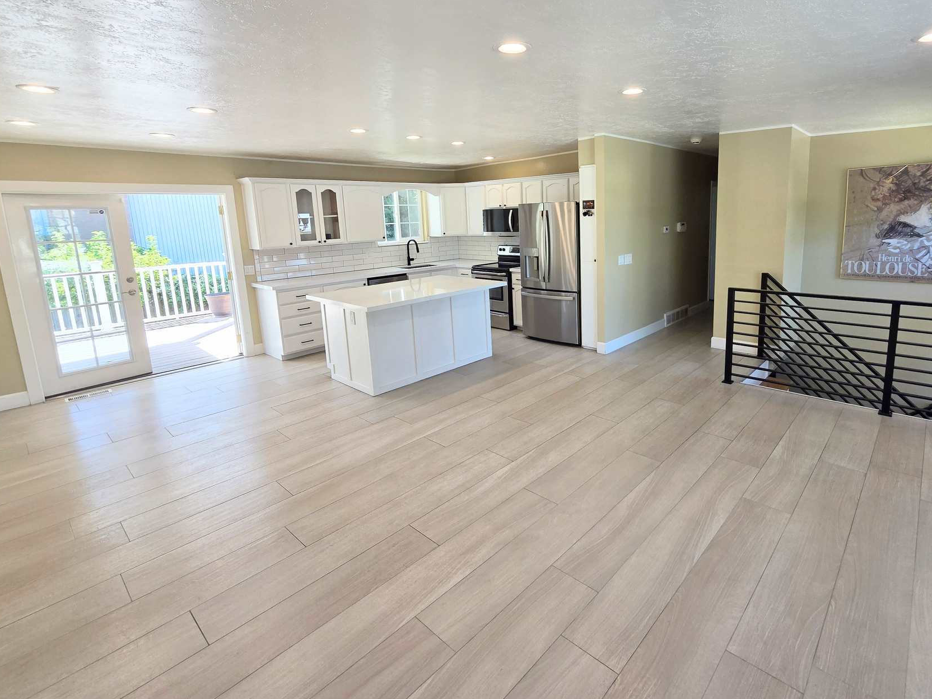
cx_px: 539
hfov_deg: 93.7
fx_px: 431
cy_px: 292
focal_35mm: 16
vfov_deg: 77.5
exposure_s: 1/120
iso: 50
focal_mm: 2.2
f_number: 2.2
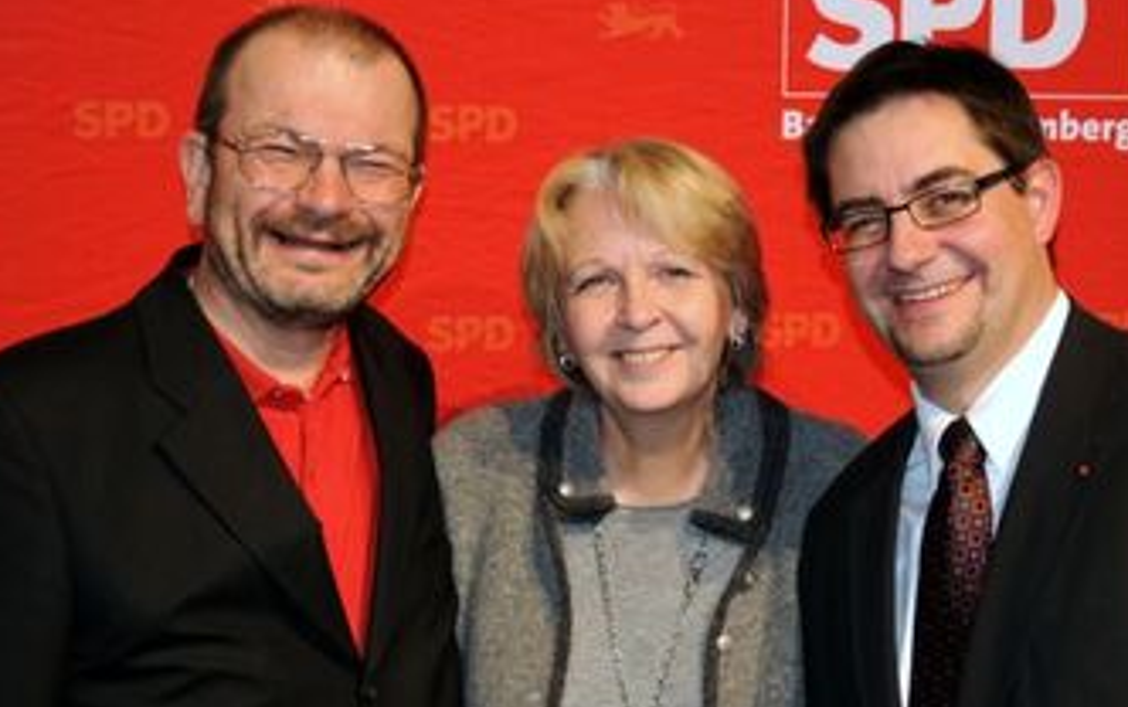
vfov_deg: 18.4
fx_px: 2184
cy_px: 369
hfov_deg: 28.9
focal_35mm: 71
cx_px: 649
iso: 400
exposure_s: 1/60
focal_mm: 58
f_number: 5
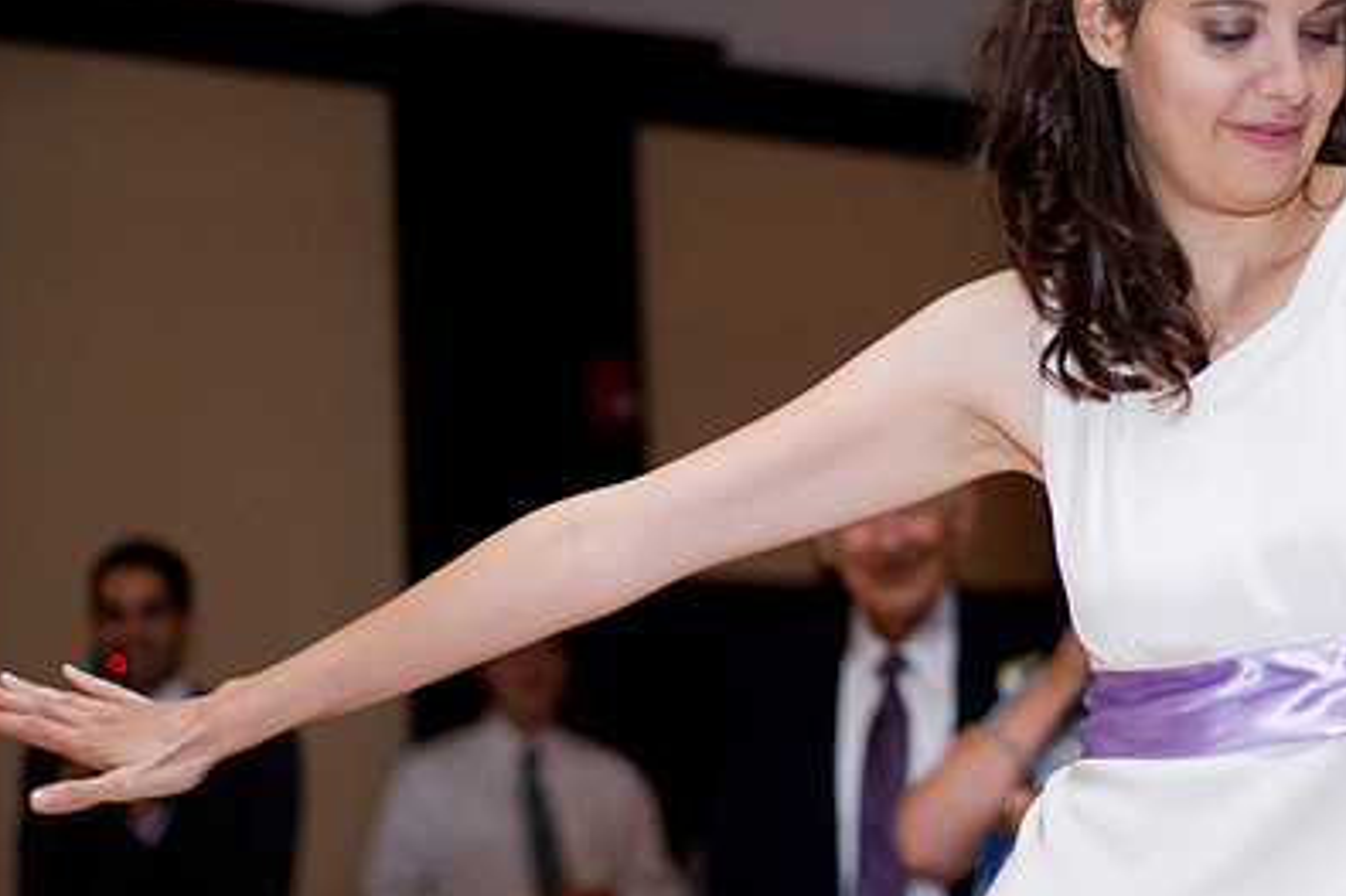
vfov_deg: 12.4
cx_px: 951
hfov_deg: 18.5
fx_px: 4111
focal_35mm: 110
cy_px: 308
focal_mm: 50
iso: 800
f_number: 1.7
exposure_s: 1/160
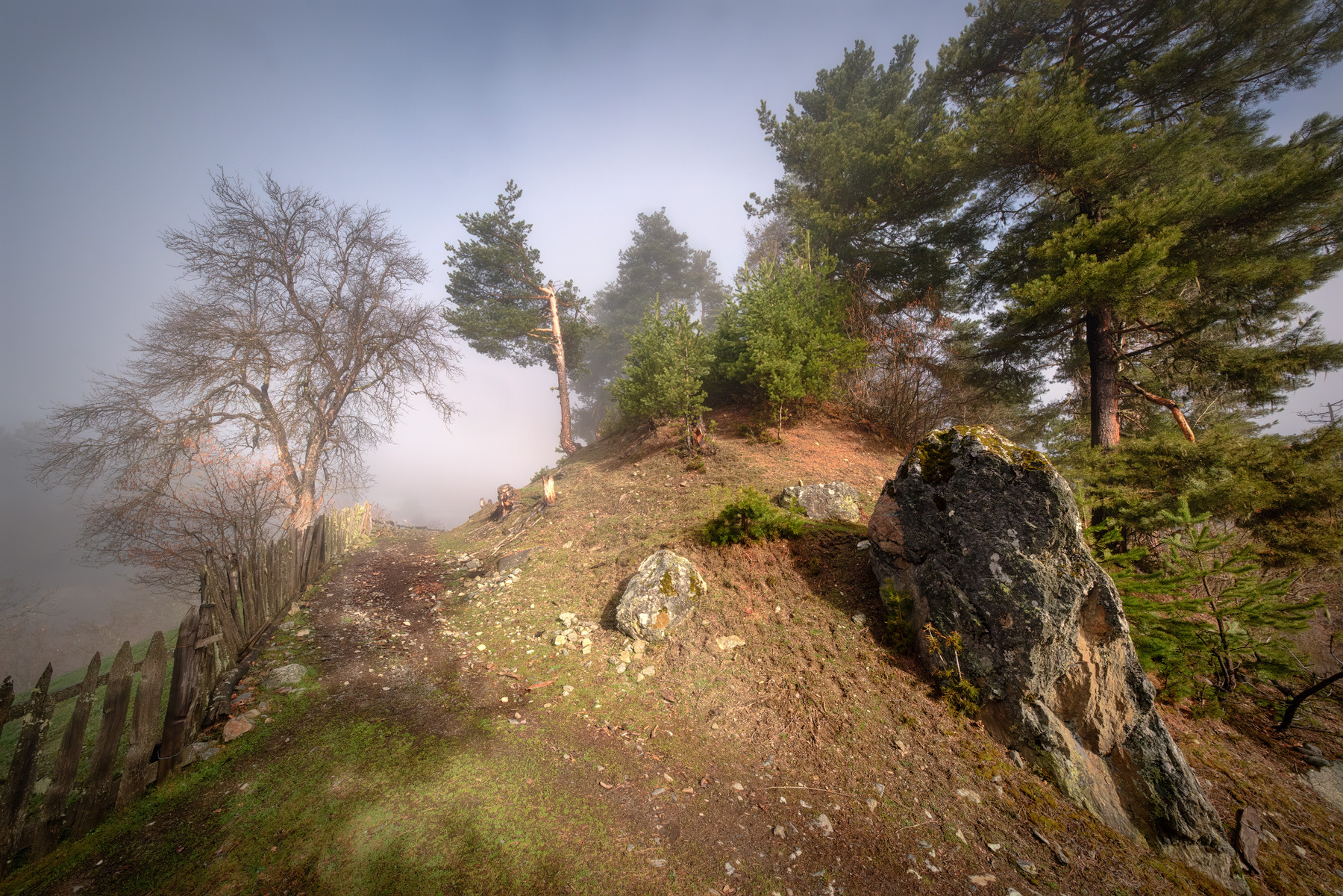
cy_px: 448
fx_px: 448
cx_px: 672
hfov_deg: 112.6
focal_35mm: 12
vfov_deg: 90.0
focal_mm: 8
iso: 500
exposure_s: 1/420
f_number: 11
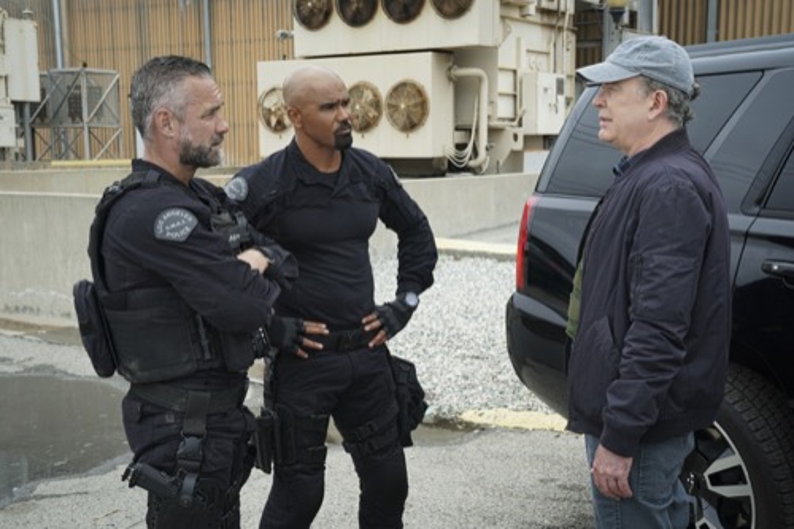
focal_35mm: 49
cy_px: 264
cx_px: 397
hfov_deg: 40.4
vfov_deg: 27.5
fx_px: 1080
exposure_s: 1/200
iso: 800
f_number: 10
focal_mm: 49
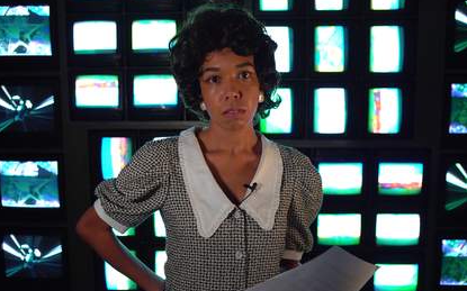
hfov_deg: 58.2
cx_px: 232
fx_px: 420
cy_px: 151
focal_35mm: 33
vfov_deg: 38.3
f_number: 3.5
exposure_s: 1/100
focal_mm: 32
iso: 1600
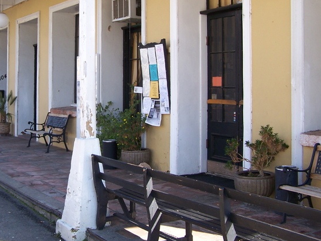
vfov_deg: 27.3
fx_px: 492
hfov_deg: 35.7
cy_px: 74
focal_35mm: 53
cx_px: 98
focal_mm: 6.3
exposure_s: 1/250
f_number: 2.8
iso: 80
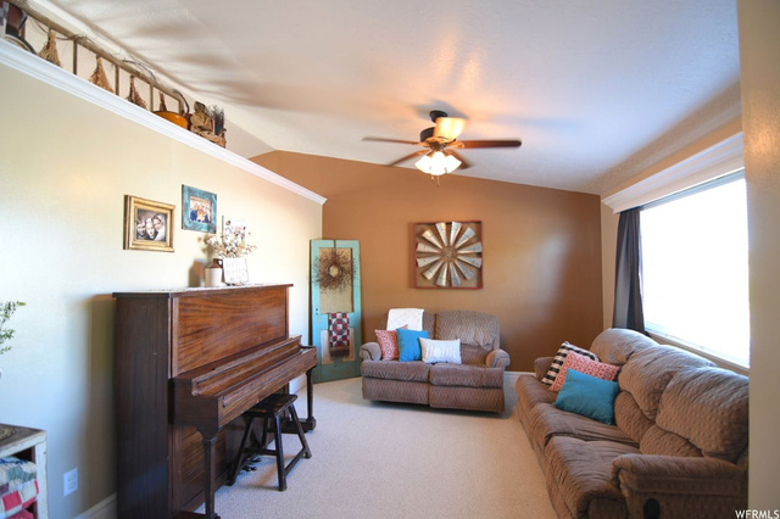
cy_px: 260
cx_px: 390
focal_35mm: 16
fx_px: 357
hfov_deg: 95.0
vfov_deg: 72.0
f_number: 2.8
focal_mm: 11
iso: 220
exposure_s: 1/15
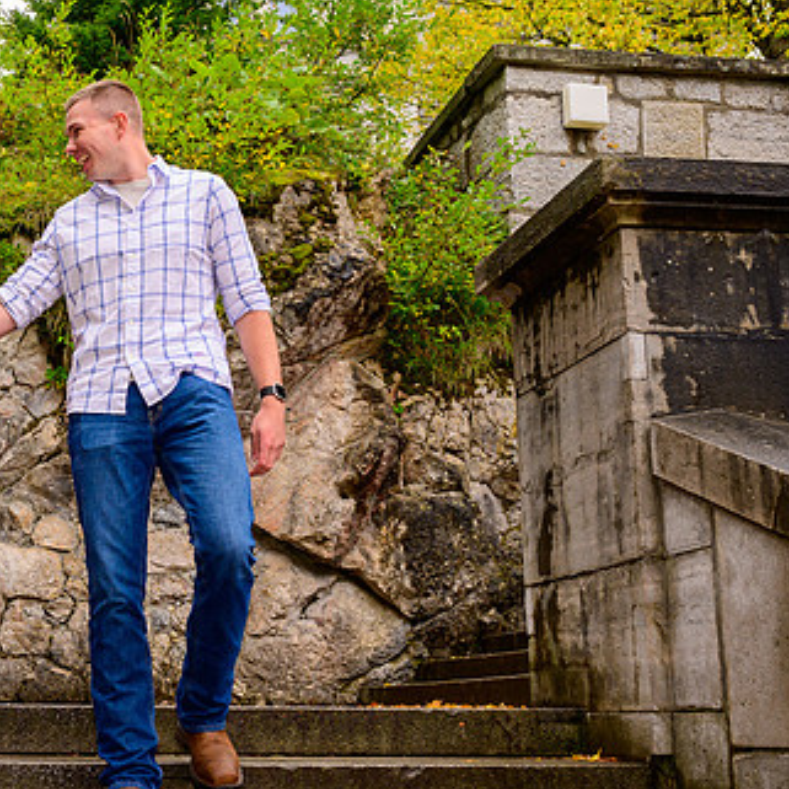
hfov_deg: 30.5
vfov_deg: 31.6
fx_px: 1393
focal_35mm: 54
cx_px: 111
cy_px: 447
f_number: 4.5
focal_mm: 33
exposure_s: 1/320
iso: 400
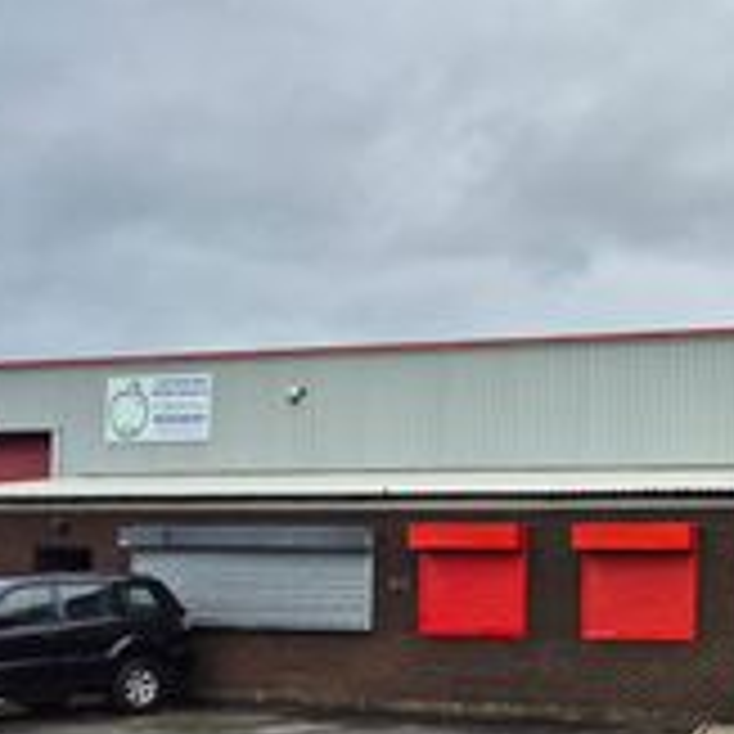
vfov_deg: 33.1
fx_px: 1199
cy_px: 585
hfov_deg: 29.5
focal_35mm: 50
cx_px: 869
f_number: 1.8
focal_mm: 5.4
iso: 25
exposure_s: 1/343
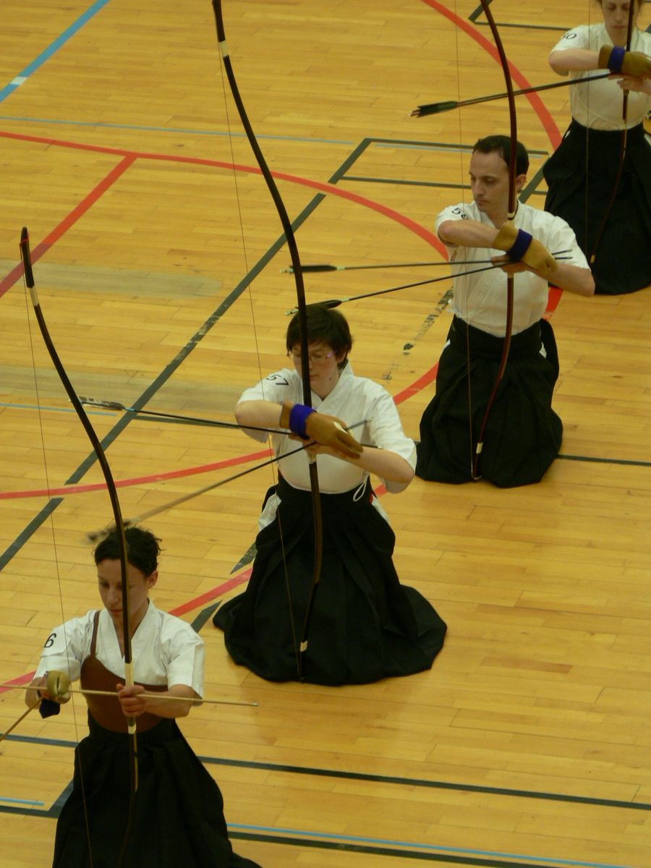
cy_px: 434
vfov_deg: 9.5
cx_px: 326
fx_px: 5241
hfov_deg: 7.1
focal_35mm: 209
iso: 150
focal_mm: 34.8
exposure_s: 1/30
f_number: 3.3
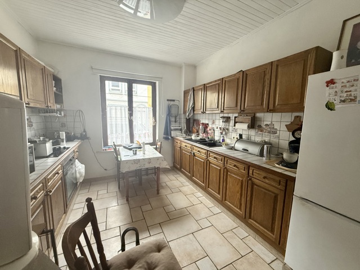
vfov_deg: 85.7
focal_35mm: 14
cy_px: 135
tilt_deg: -6.8
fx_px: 146
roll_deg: -0.6
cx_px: 180
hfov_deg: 102.1
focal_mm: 2.22
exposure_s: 1/50
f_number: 2.2
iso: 400
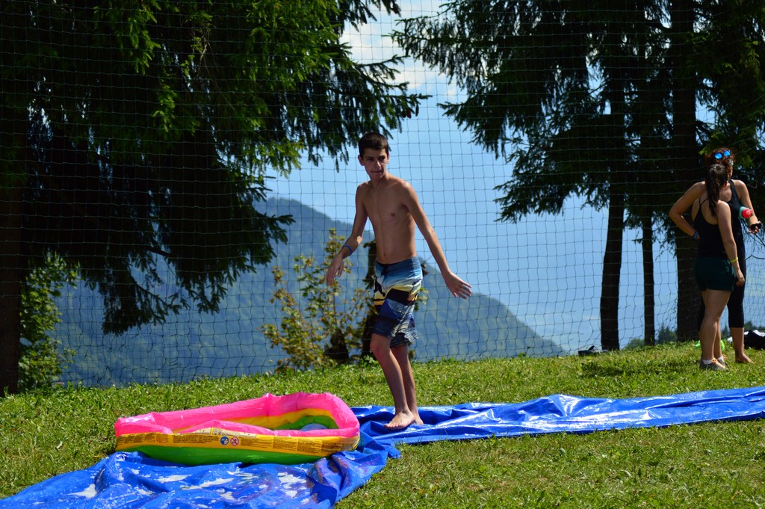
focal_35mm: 105
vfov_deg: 13.0
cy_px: 254
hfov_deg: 19.5
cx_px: 382
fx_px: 2229
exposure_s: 1/1000
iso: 100
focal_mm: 70
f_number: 4
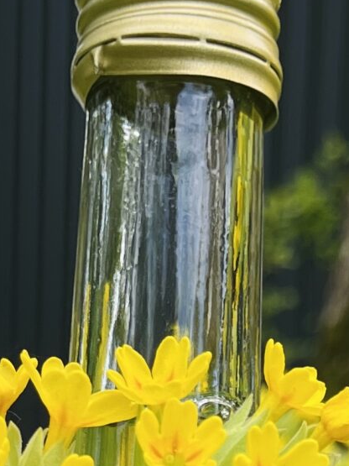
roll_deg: -2.1
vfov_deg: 14.3
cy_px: 866
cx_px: 171
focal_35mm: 120
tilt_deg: -8.2
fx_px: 1614
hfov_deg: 12.3
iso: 50
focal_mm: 5.1
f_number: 1.6
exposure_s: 1/928
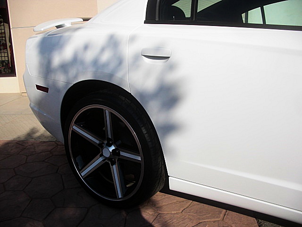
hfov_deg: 51.4
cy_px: 114
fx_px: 314
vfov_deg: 39.7
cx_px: 151
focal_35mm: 36
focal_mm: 6.3
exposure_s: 1/200
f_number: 7.9
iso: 50
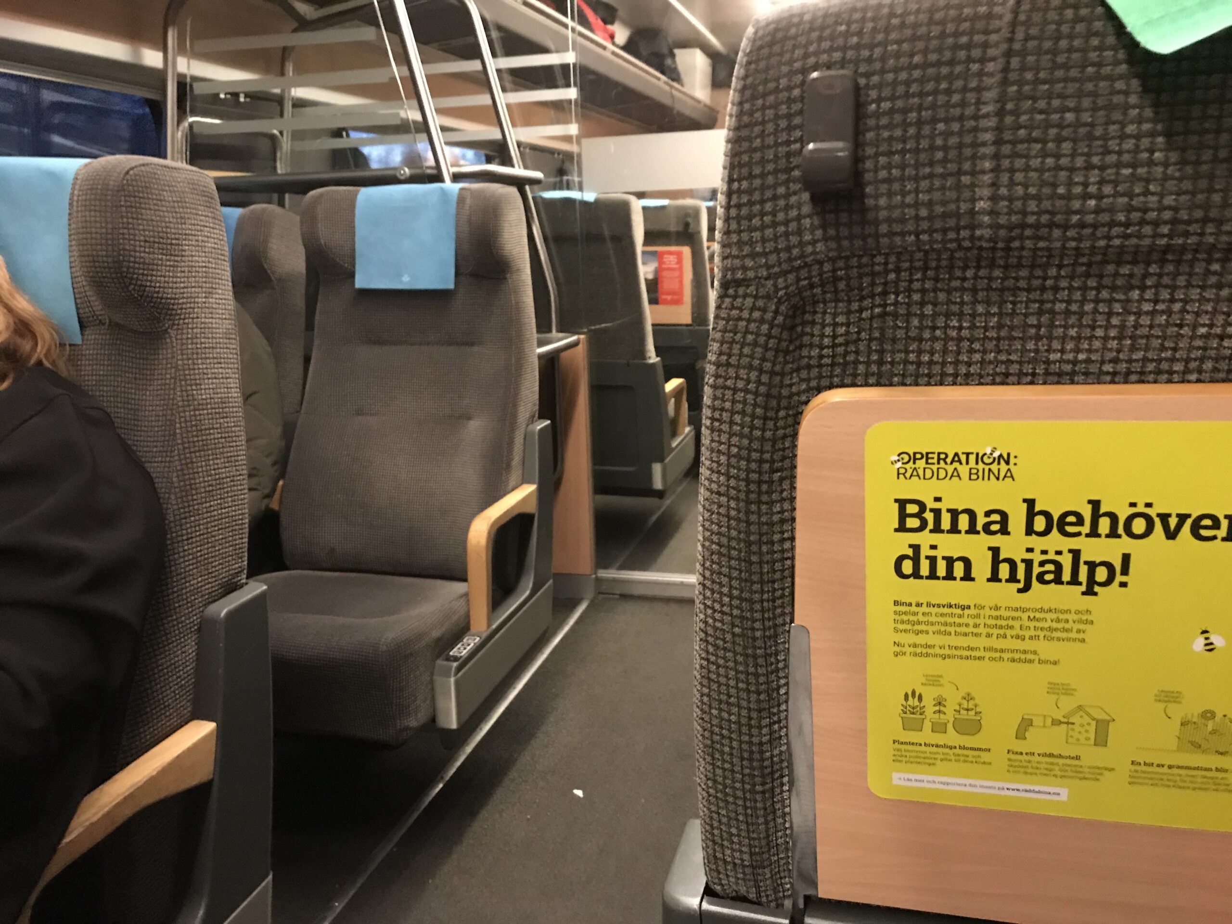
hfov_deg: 63.4
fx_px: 997
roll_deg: -0.1
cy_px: 462
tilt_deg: -11.8
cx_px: 616
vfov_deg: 49.7
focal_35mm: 28
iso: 80
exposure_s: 1/4
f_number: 1.8
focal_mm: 3.99
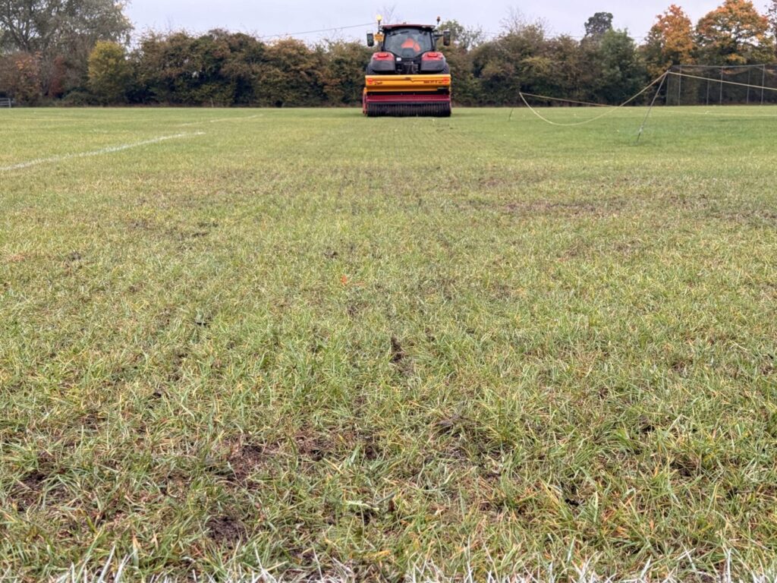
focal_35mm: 48
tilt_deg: -9.5
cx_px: 388
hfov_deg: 39.7
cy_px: 292
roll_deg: +0.8
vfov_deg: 30.3
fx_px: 1077
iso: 80
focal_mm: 6.76
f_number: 1.78
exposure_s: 1/257
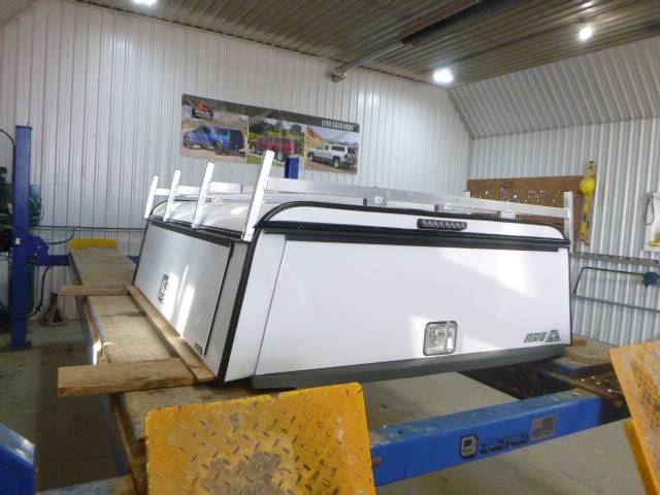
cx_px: 330
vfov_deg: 54.9
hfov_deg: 69.4
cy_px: 248
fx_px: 477
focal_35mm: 25
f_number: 3.9
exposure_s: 1/40
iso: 400
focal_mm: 4.5
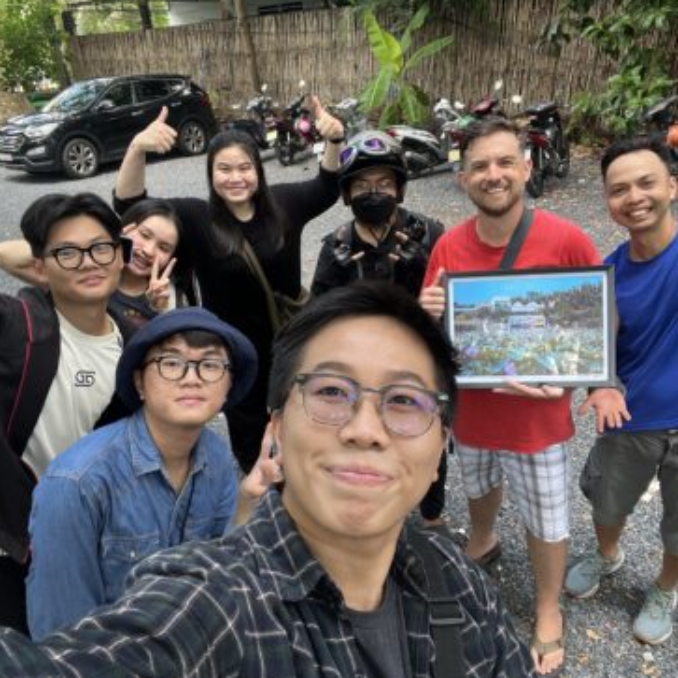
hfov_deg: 57.3
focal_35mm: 28
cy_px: 337
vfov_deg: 57.3
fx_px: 620
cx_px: 338
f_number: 2.2
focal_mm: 2.71
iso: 50
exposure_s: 1/60
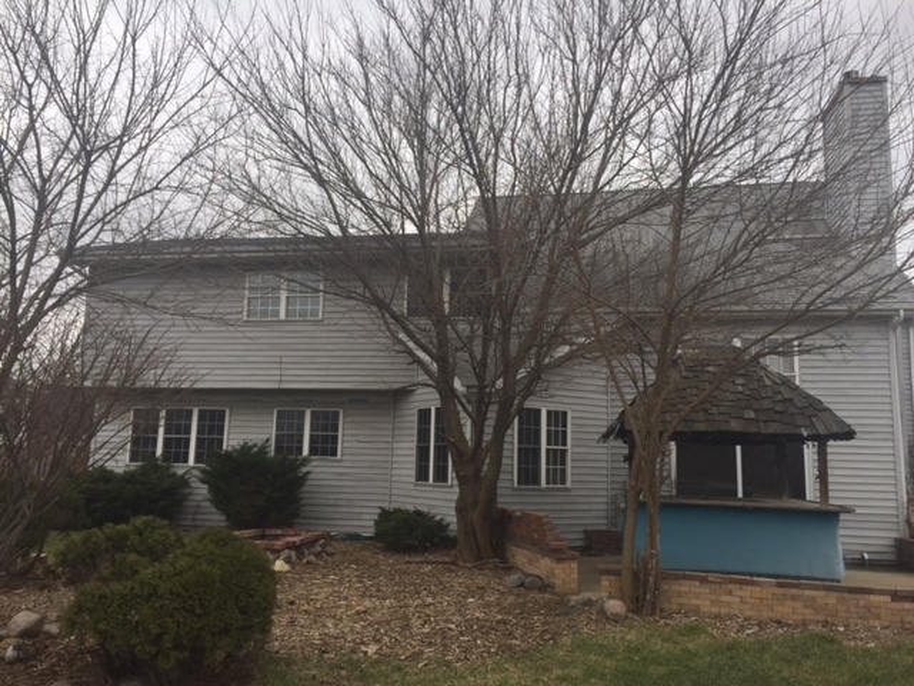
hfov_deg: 61.7
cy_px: 343
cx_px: 457
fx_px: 766
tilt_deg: +9.0
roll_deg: -0.5
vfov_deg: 48.2
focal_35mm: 29
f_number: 2.2
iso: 32
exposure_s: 1/706
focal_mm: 4.15
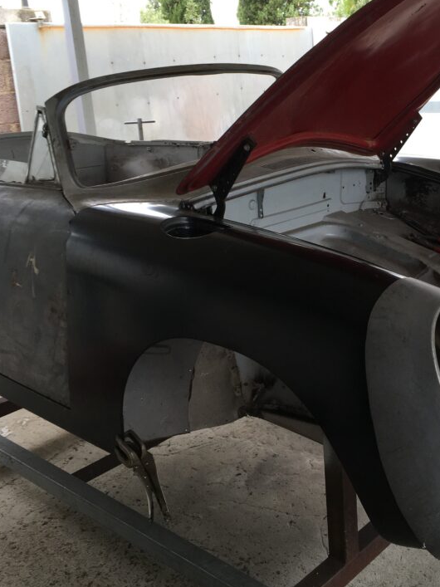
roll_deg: +3.1
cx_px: 300
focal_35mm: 42
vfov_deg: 44.4
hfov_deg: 34.0
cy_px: 220
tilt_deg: -13.5
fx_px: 712
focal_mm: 4.15
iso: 32
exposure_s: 1/100
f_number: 2.2
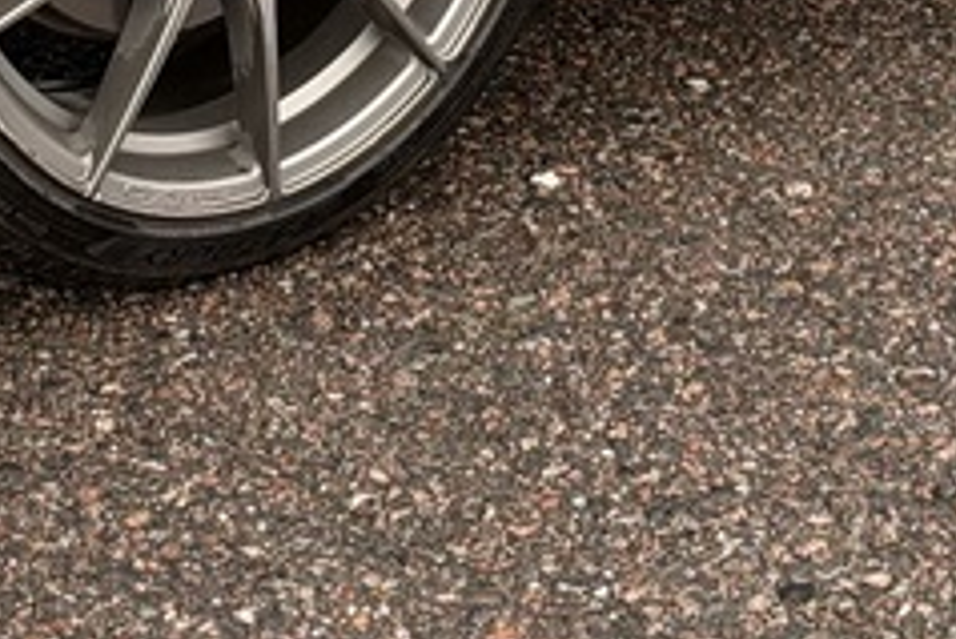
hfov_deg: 13.6
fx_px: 4012
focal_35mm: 151
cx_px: 345
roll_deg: -0.8
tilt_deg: -7.7
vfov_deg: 8.2
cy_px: -977
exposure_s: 1/121
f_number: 1.8
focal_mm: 6.93
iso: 50
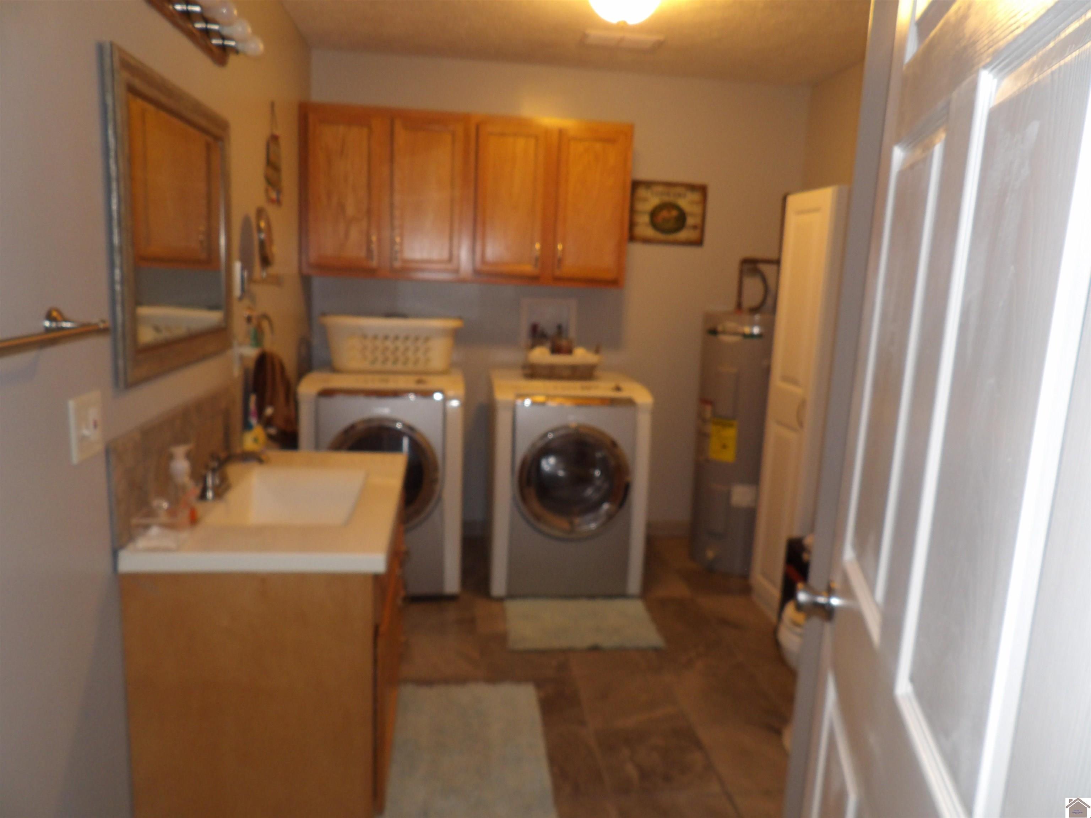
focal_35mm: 24
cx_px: 546
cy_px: 409
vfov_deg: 56.8
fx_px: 756
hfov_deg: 71.6
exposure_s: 1/33
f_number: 2.8
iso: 200
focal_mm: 4.3
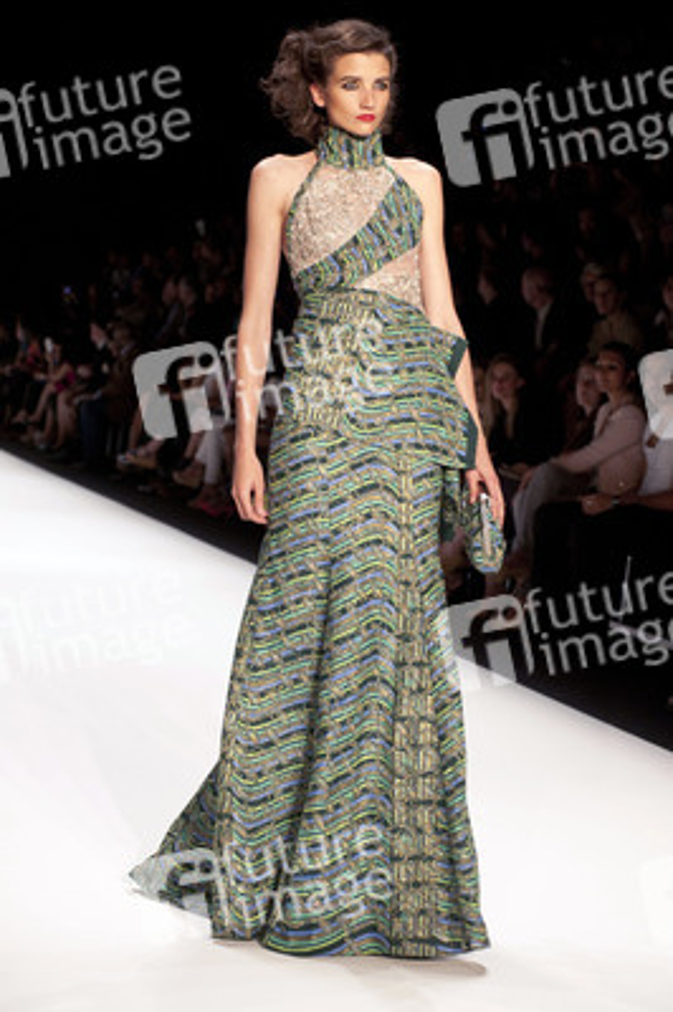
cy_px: 506
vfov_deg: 25.4
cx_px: 336
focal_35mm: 80
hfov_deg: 17.0
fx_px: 2247
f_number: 7.1
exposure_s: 1/200
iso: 1600
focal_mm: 80
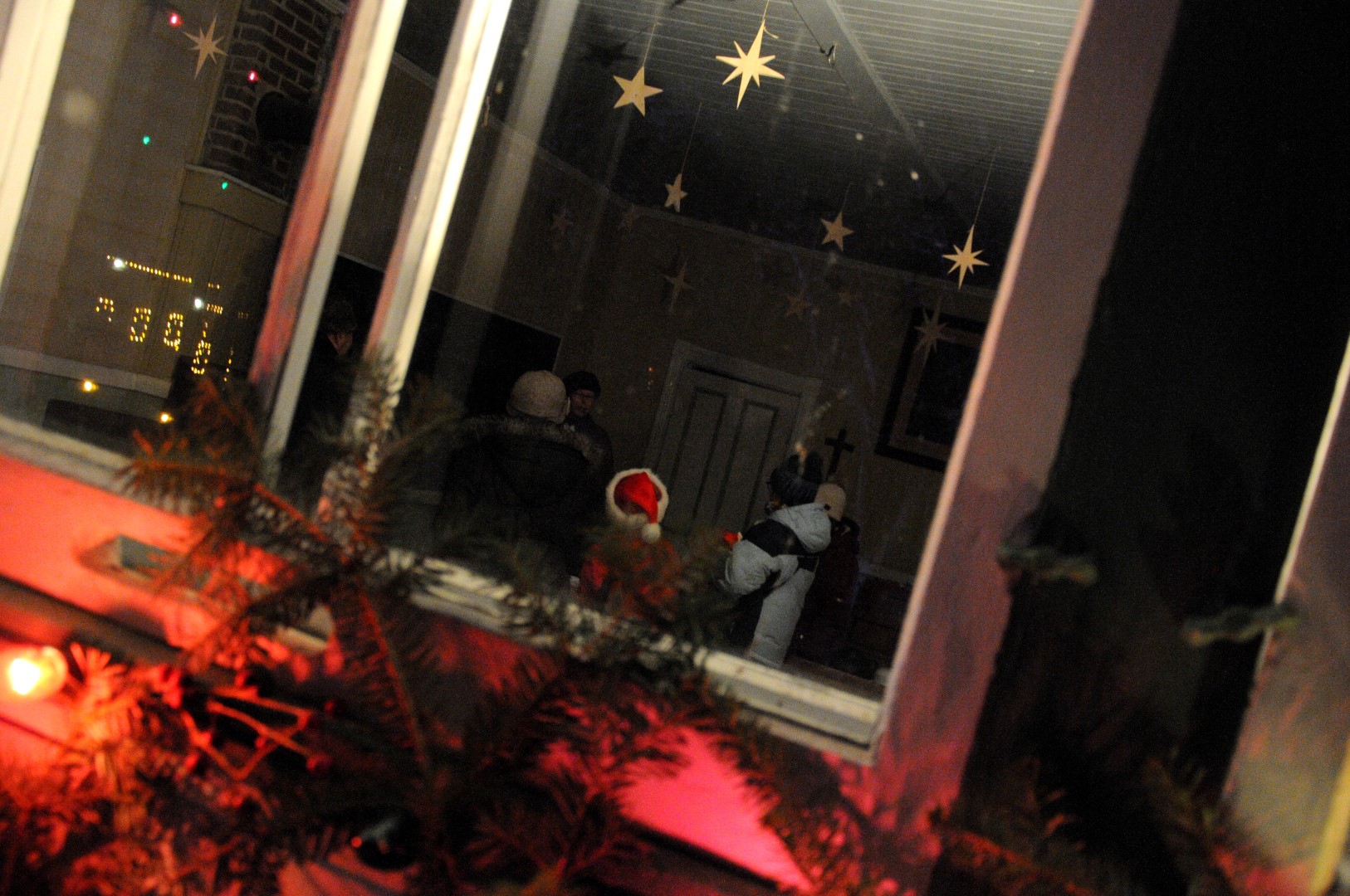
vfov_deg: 35.4
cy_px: 448
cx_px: 675
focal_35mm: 38
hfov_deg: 51.3
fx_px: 1405
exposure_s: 1/25
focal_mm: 25
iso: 3200
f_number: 4
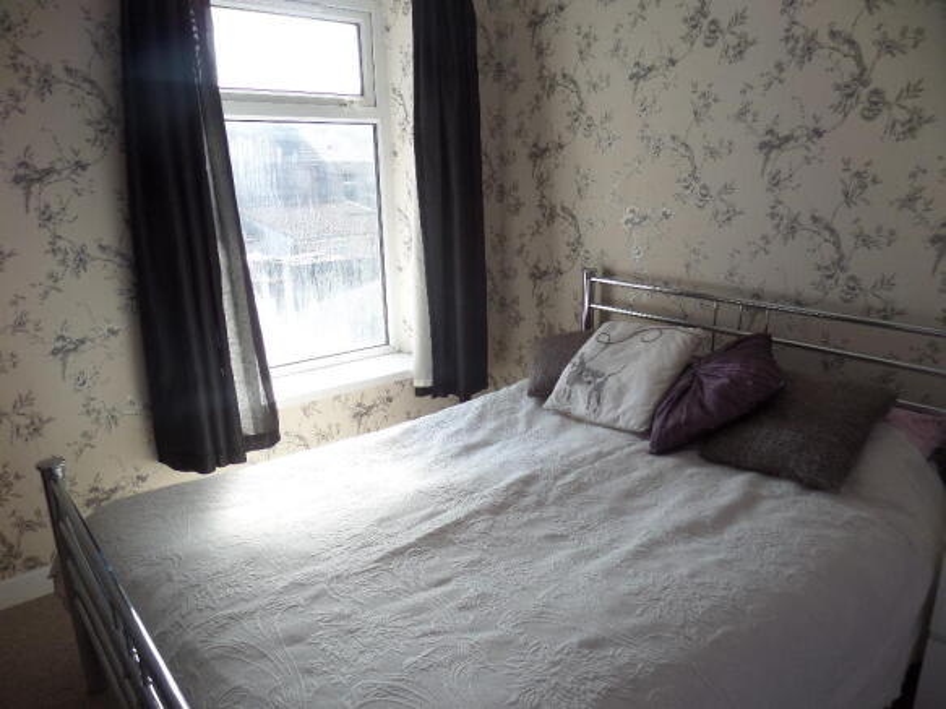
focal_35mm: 24
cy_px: 354
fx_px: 656
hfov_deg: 71.6
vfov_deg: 56.8
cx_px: 473
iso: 100
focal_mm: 4
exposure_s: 1/250
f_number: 3.2
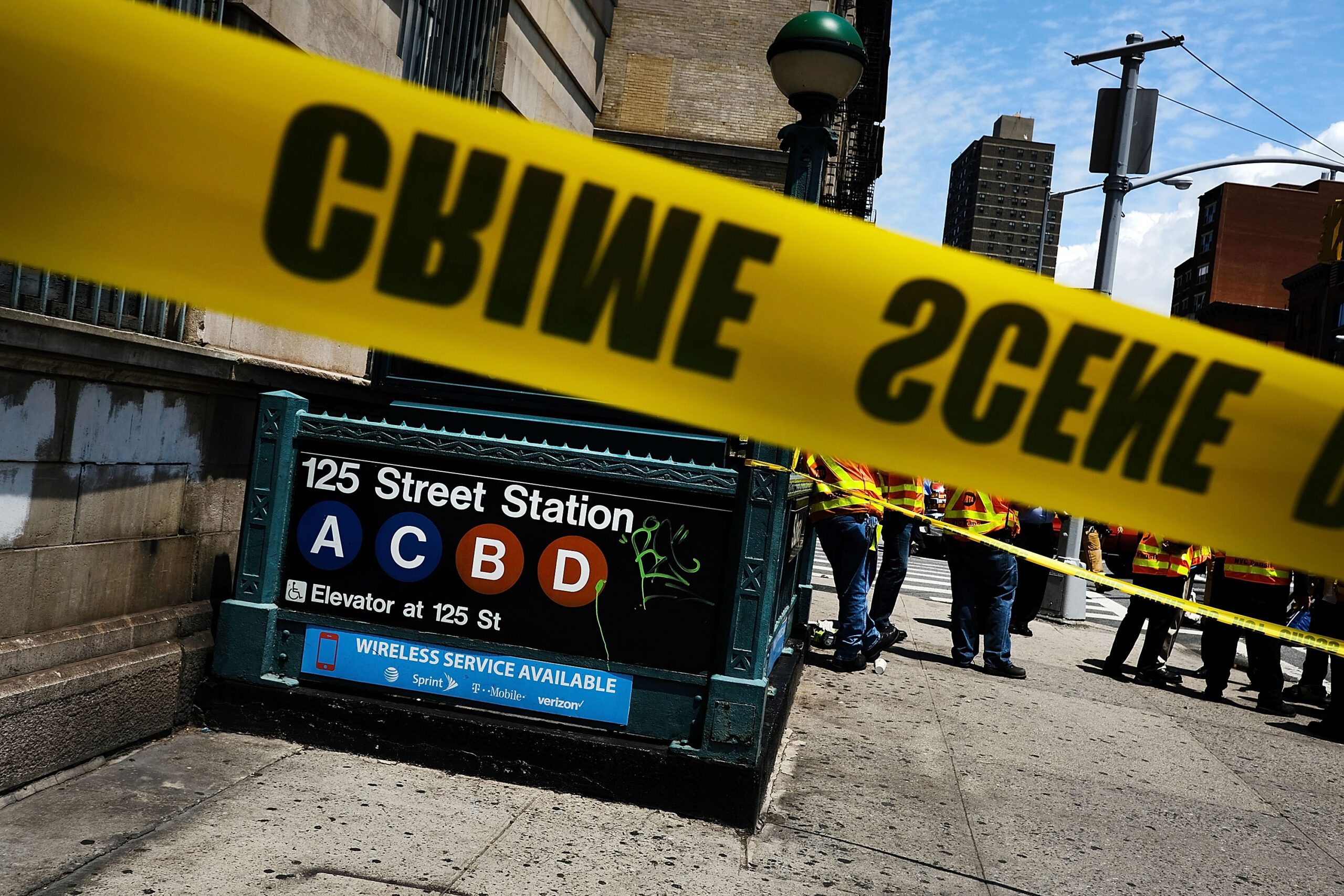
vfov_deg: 37.9
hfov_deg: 54.4
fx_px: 1307
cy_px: 448
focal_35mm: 35
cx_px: 672
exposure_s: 1/850
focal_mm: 23
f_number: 6.4
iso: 100
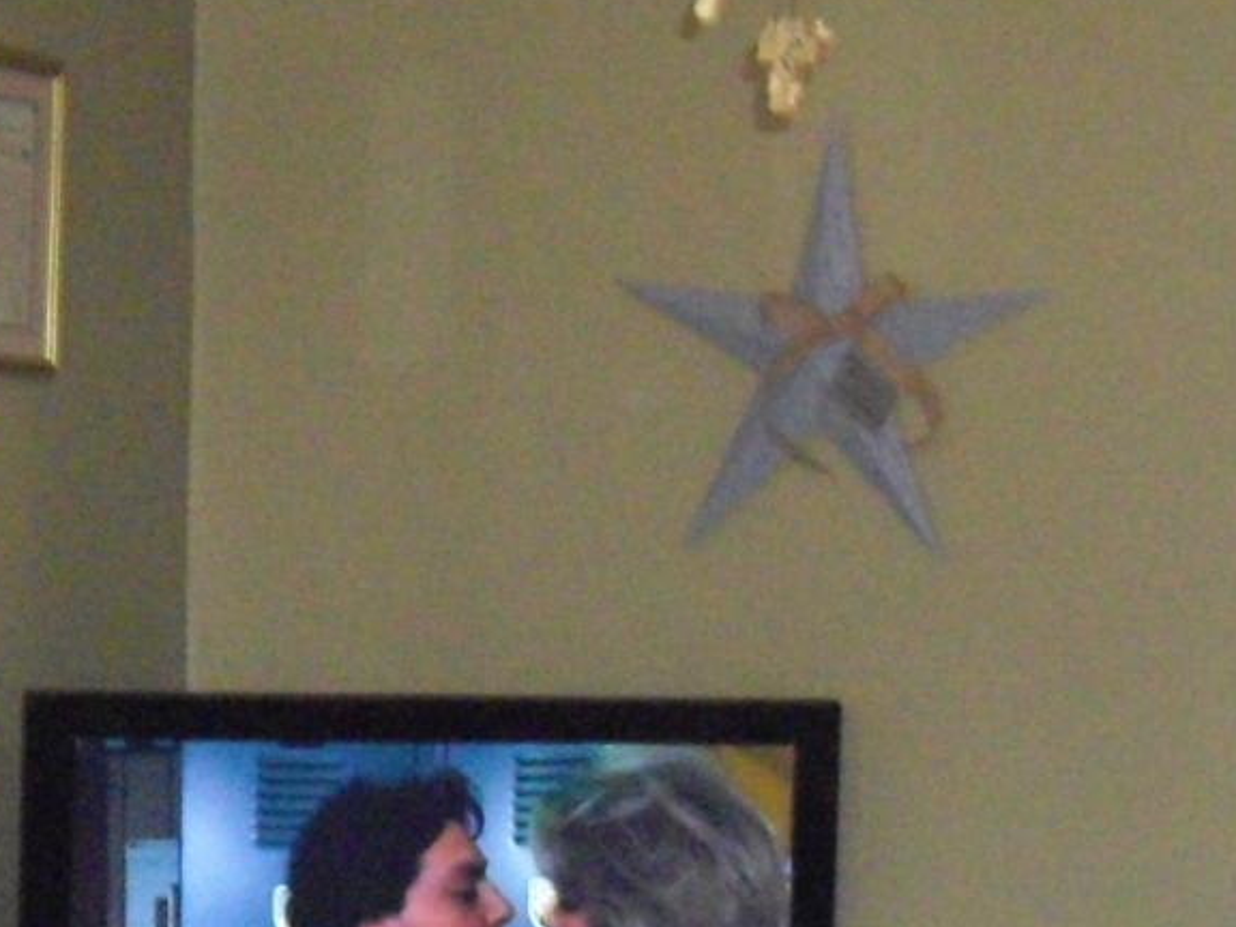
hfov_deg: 9.9
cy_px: 873
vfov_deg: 7.5
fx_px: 7070
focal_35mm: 198
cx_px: -142
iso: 400
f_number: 2.8
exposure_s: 1/40
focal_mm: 7.9
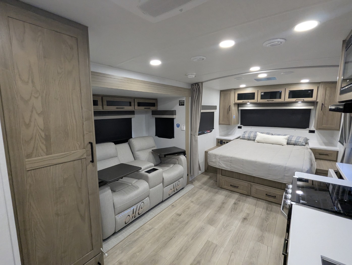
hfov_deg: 94.4
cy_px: 132
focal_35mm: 16
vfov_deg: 78.2
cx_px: 176
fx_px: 163
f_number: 2.2
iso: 381
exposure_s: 1/100
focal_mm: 2.35
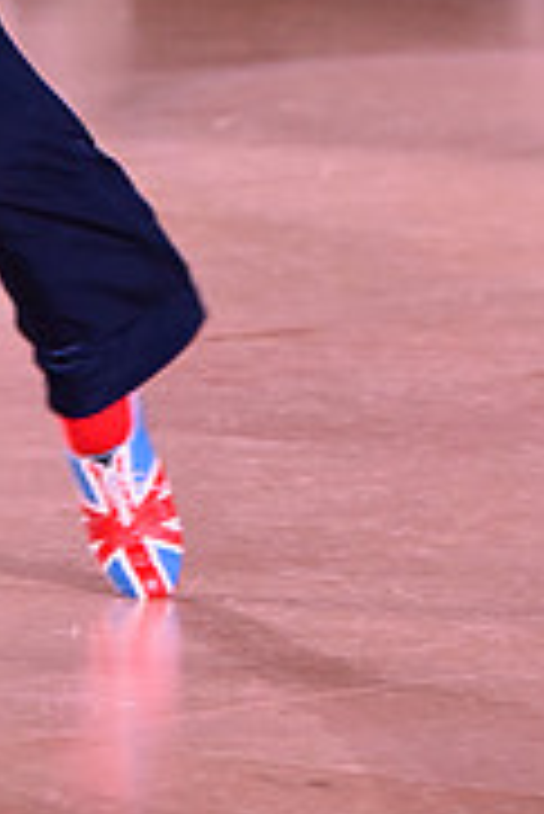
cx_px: -182
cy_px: -288
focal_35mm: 562
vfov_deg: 3.7
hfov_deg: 2.4
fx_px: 12713
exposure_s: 1/320
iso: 2500
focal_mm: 175
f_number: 5.6
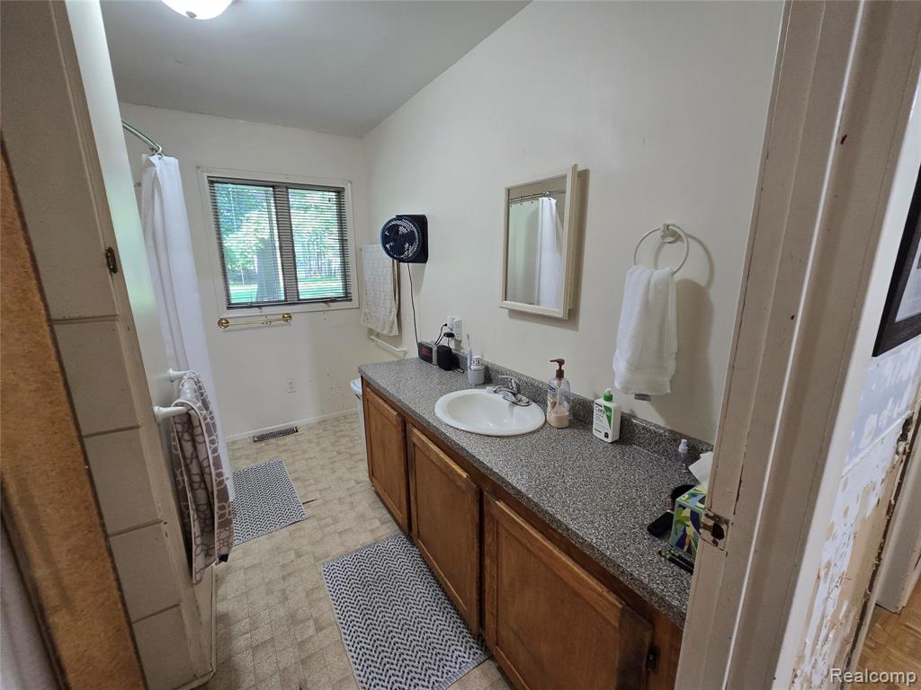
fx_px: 346
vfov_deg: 89.9
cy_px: 345
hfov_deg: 106.2
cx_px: 460
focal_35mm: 13
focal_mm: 2.2
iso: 250
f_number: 2.2
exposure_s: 1/60
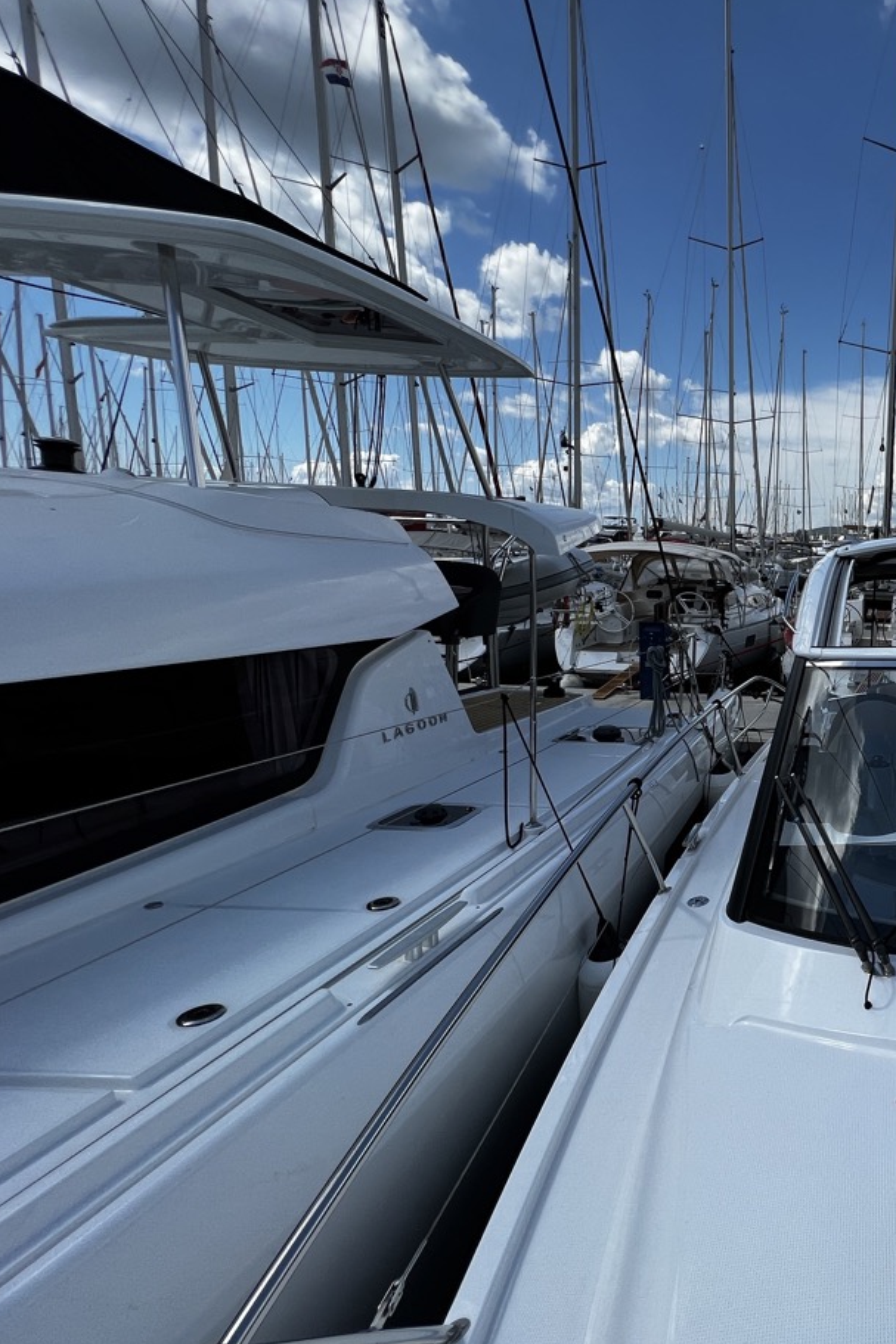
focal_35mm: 19
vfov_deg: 86.9
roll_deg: -2.7
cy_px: 643
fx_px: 710
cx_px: 908
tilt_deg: -7.6
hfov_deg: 51.0
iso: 32
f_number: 1.8
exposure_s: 1/1946
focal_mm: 1.57
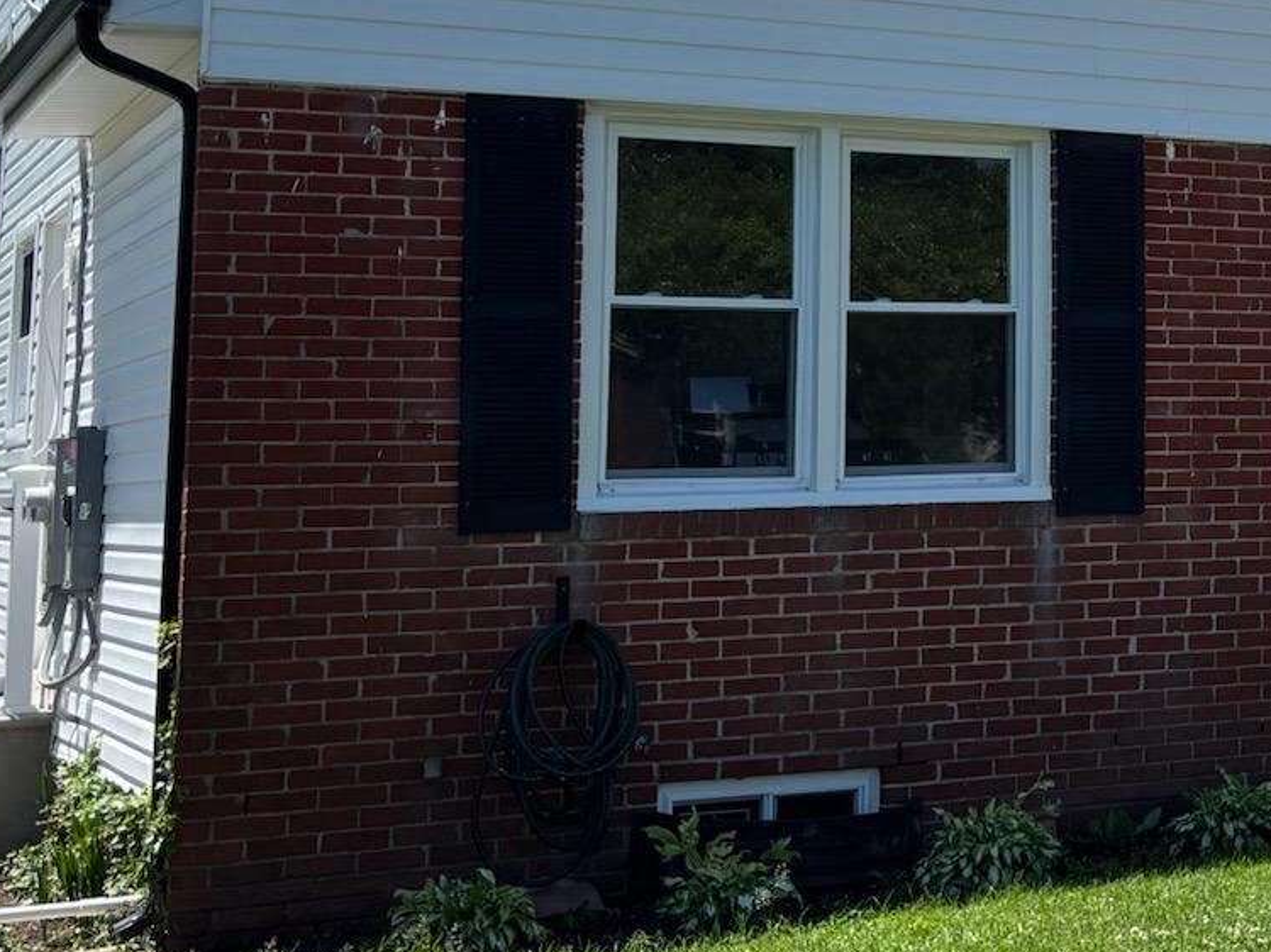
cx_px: 1473
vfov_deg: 20.4
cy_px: 149
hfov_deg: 25.0
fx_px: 2606
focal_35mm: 71
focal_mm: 5.96
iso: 50
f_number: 1.6
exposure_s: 1/3021
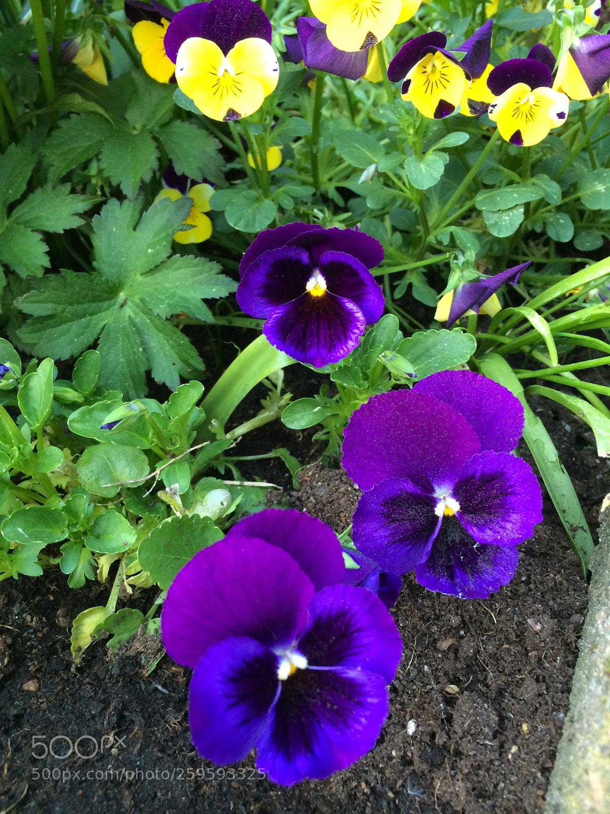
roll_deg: +11.2
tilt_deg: -43.2
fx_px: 681
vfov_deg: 61.7
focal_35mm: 29
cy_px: 407
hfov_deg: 48.2
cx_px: 305
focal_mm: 4.15
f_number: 2.2
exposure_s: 1/33
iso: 125
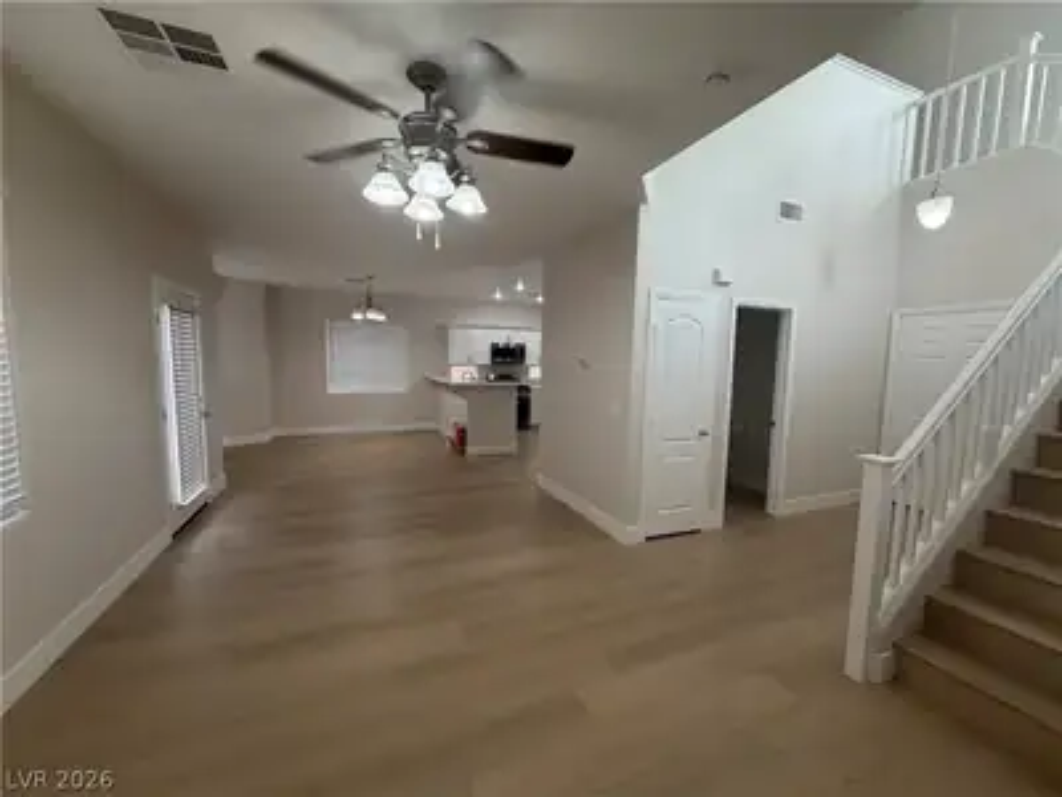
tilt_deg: -6.3
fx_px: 430
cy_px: 398
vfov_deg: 85.7
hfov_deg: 102.1
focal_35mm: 14
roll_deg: -0.9
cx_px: 531
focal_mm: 2.22
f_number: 2.2
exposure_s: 1/120
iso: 200
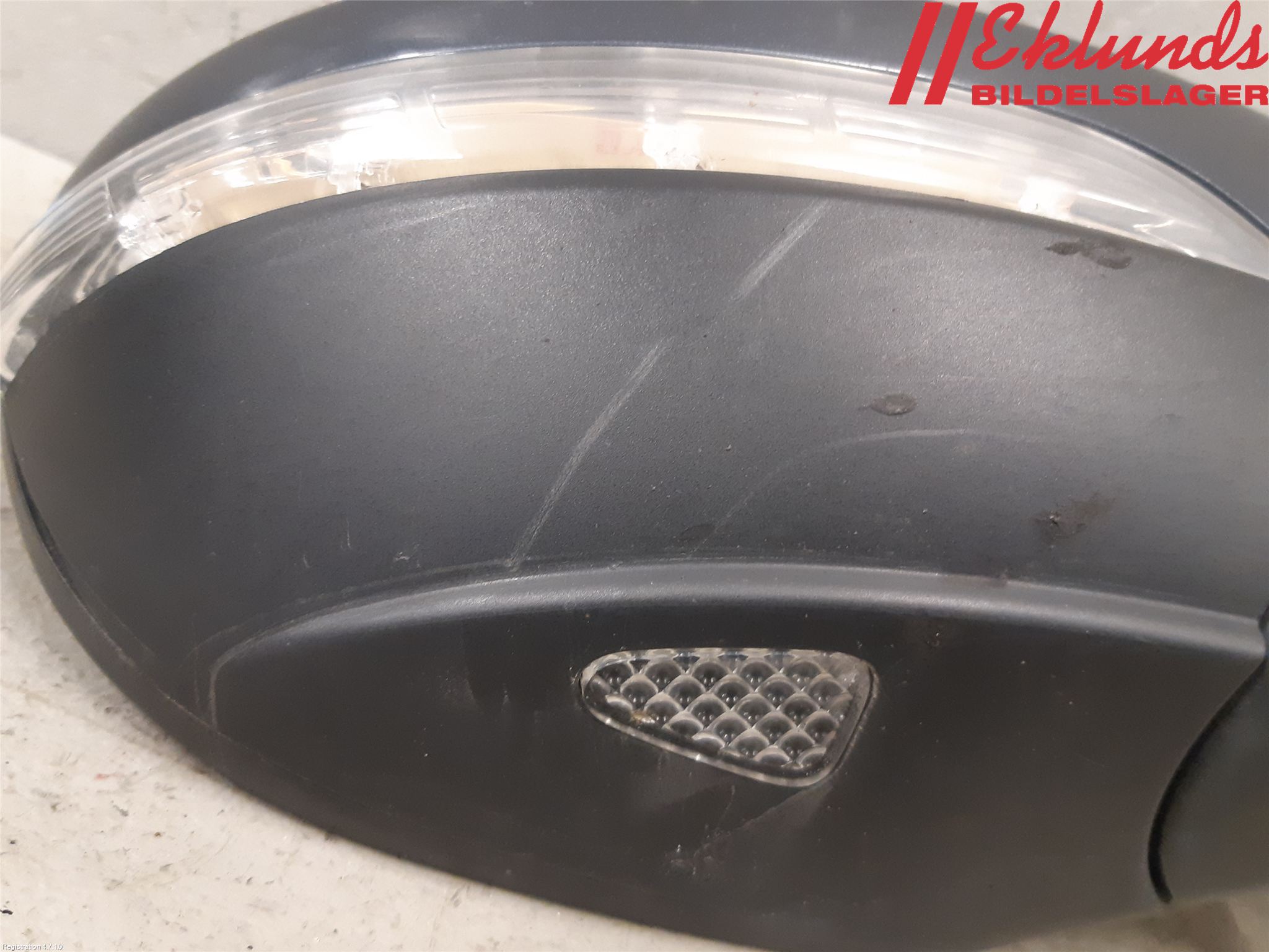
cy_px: 476
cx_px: 634
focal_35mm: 26
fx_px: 953
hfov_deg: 67.3
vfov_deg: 53.1
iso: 250
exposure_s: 1/33
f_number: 1.7
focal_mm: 3.93
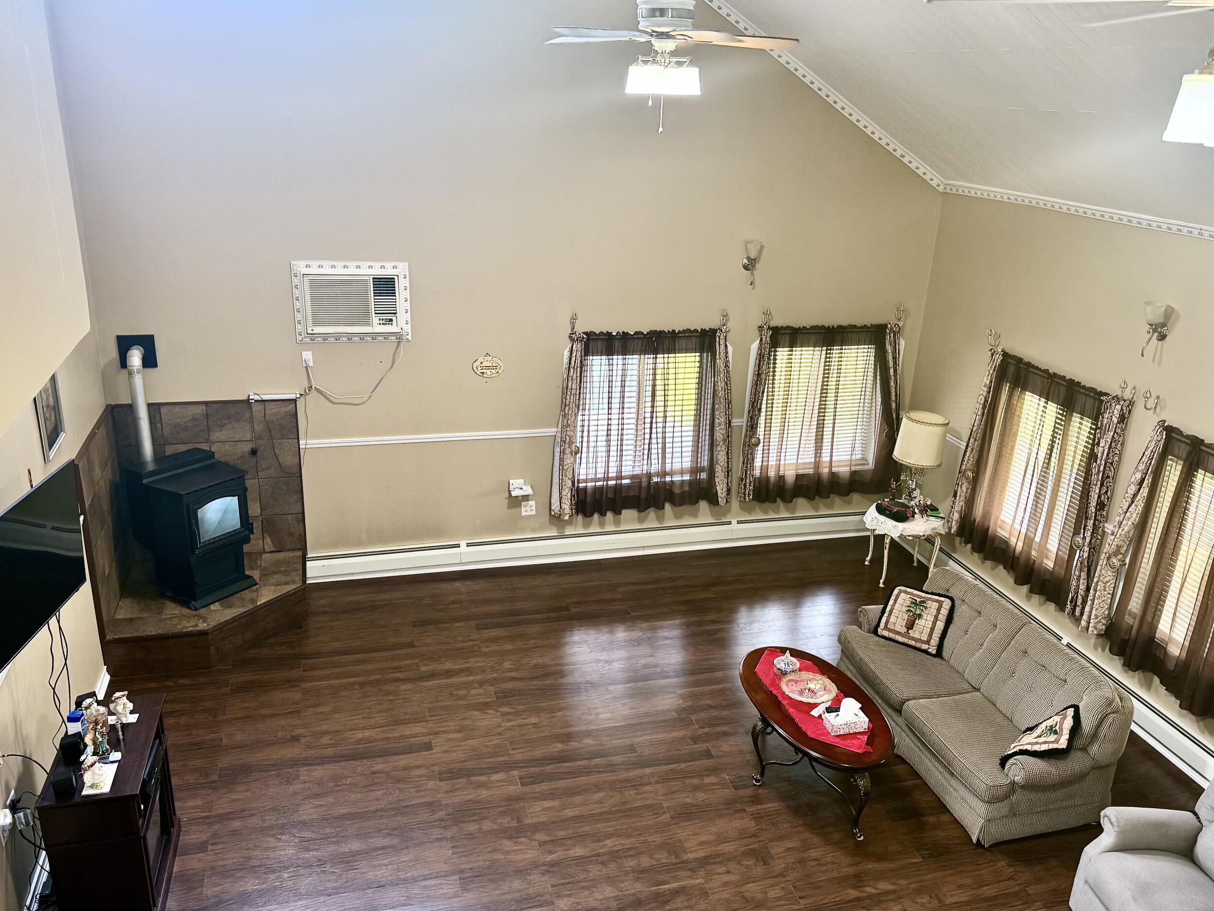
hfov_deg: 61.6
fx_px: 1017
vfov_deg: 48.2
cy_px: 472
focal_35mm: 29
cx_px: 642
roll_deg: -3.0
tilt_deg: -19.8
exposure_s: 1/60
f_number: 1.78
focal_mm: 6.76
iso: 200
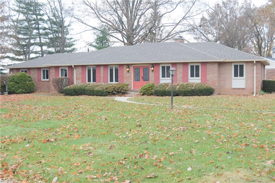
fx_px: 367
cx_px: 138
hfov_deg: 41.1
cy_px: 92
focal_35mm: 48
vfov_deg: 28.1
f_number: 5.6
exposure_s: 1/125
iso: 400
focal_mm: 32
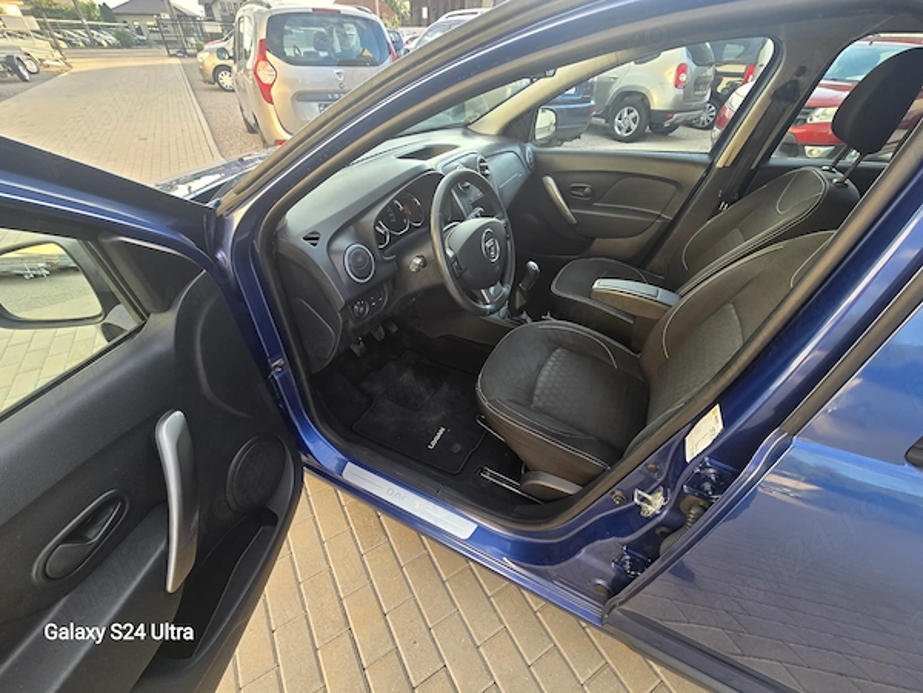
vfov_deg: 89.9
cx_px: 462
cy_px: 346
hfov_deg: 106.2
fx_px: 347
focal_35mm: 13
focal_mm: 2.2
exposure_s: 1/100
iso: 64
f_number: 2.2
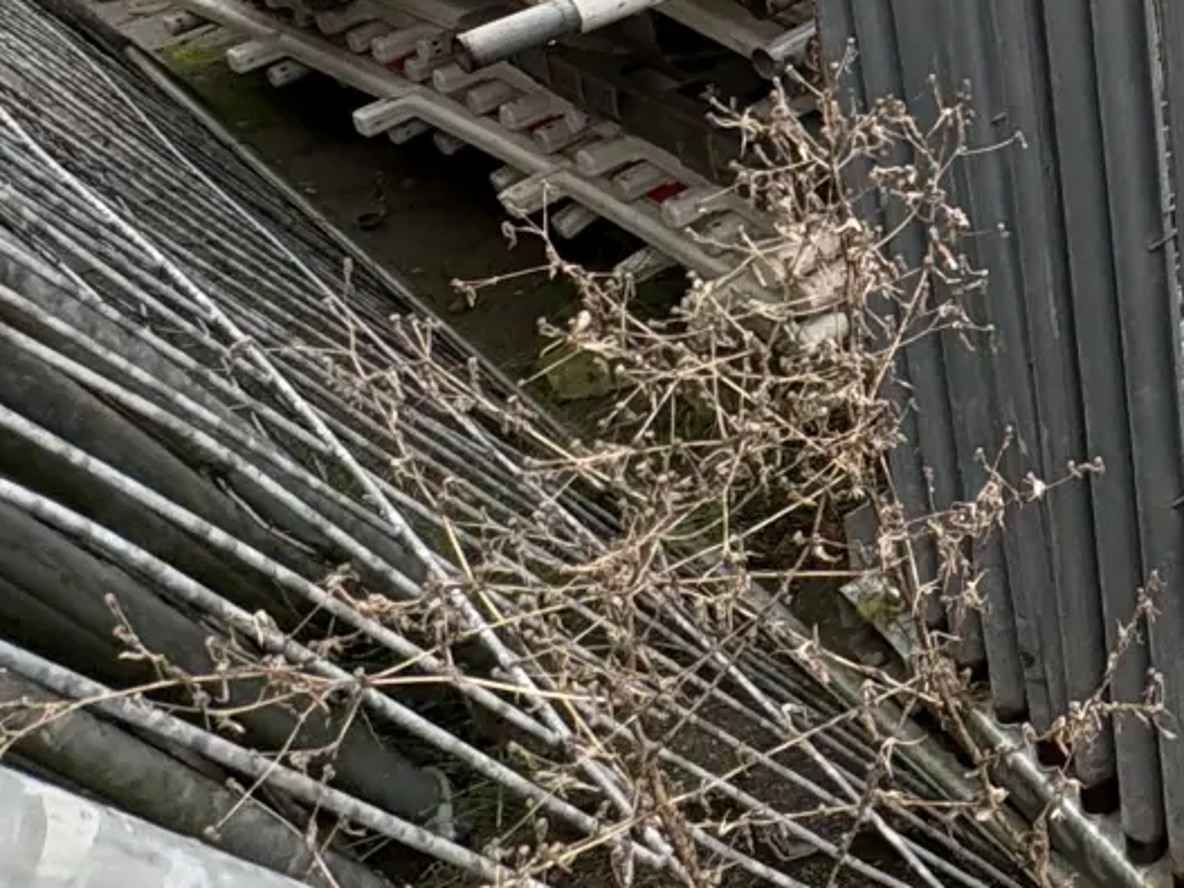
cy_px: -308
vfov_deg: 24.4
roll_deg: +3.4
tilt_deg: -19.1
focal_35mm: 51
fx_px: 1744
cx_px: 1602
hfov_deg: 29.1
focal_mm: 2.22
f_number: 2.2
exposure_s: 1/99
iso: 50
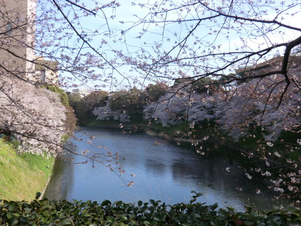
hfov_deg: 54.0
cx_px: 150
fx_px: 296
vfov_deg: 41.8
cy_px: 113
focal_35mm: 34
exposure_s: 1/250
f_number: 3.6
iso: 64
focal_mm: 6.1
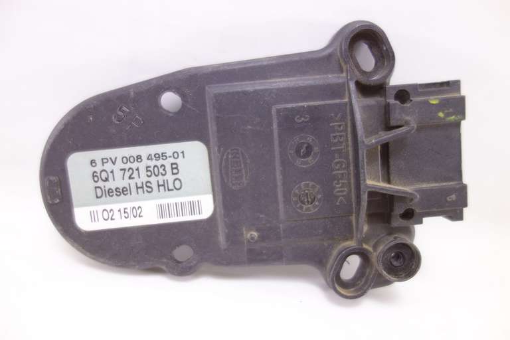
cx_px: 255
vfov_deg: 46.4
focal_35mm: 28
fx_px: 397
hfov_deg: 65.5
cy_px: 170
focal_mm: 10.4
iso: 125
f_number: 1.8
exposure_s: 1/60
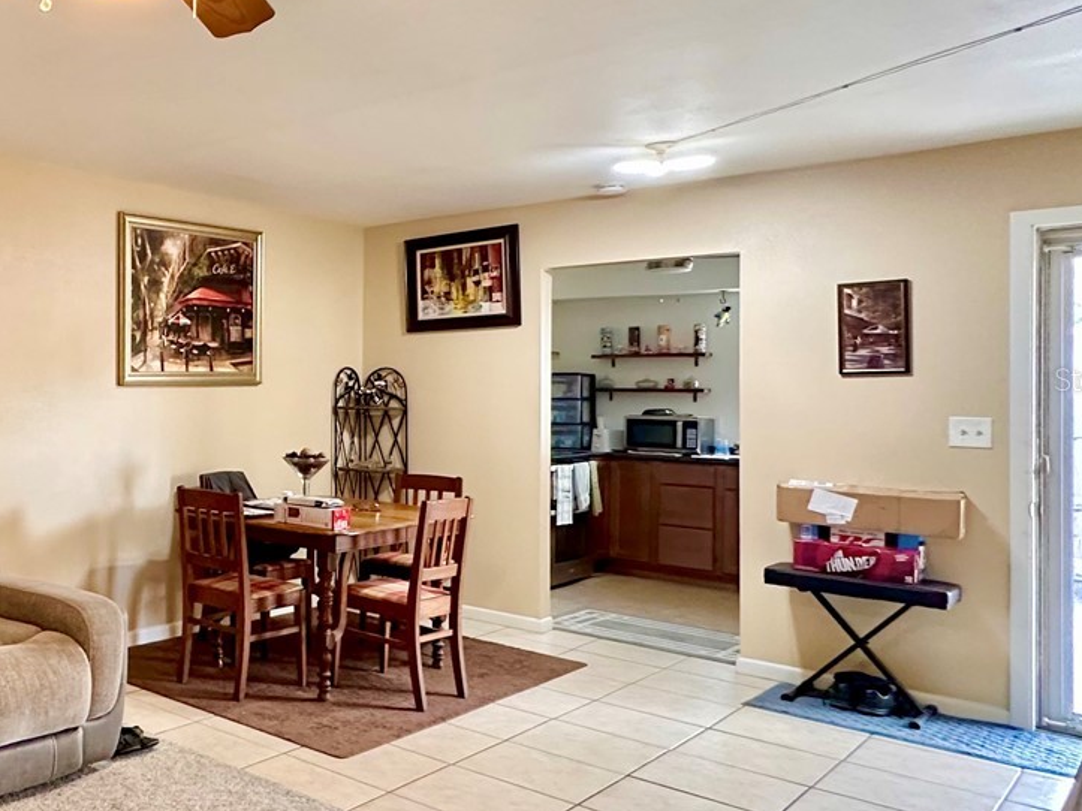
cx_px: -1
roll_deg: -0.7
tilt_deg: +0.7
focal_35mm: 31
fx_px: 969
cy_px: 379
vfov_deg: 45.4
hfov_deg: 48.1
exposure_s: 1/60
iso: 400
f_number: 2.2
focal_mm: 2.22
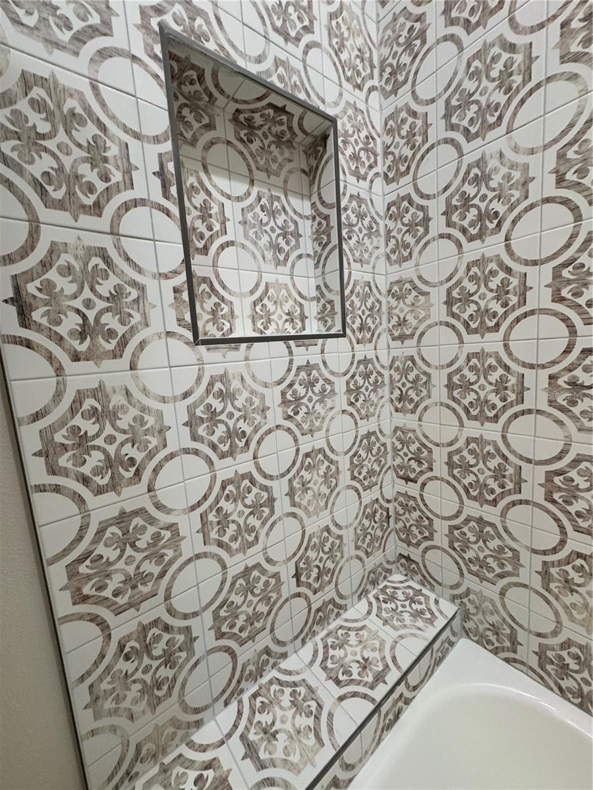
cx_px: 296
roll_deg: +2.8
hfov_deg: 85.7
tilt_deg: -8.6
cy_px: 395
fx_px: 320
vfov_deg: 102.1
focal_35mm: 14
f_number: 2.2
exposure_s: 1/120
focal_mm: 2.22
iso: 200
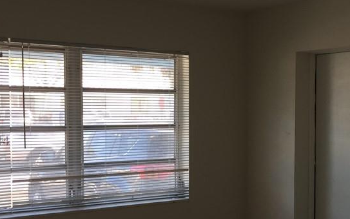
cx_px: 271
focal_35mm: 58
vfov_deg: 22.3
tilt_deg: -4.2
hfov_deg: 34.2
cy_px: 141
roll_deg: -1.2
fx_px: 553
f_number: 2.2
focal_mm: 4.15
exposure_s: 1/48
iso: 32
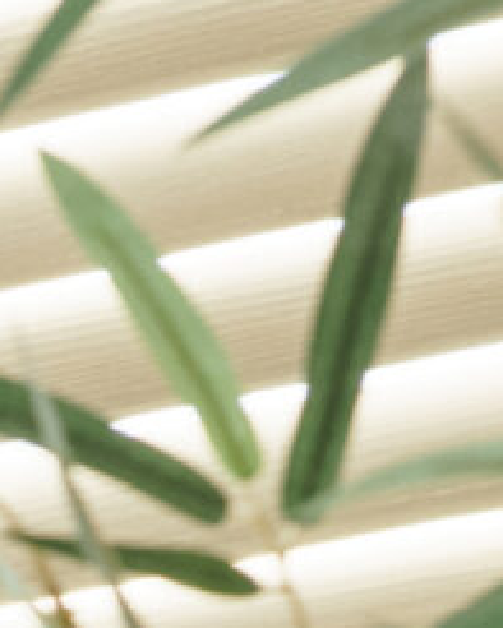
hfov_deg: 3.0
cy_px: 1722
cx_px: -2086
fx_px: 9094
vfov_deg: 3.9
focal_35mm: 489
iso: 400
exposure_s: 1/250
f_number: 4.5
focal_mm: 50
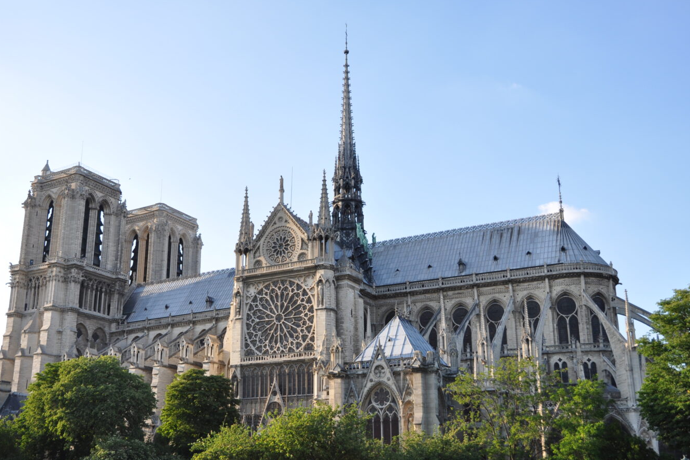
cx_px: 328
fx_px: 728
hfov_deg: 50.7
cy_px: 262
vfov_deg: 35.0
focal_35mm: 38
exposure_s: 1/250
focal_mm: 22
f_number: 6.3
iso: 200
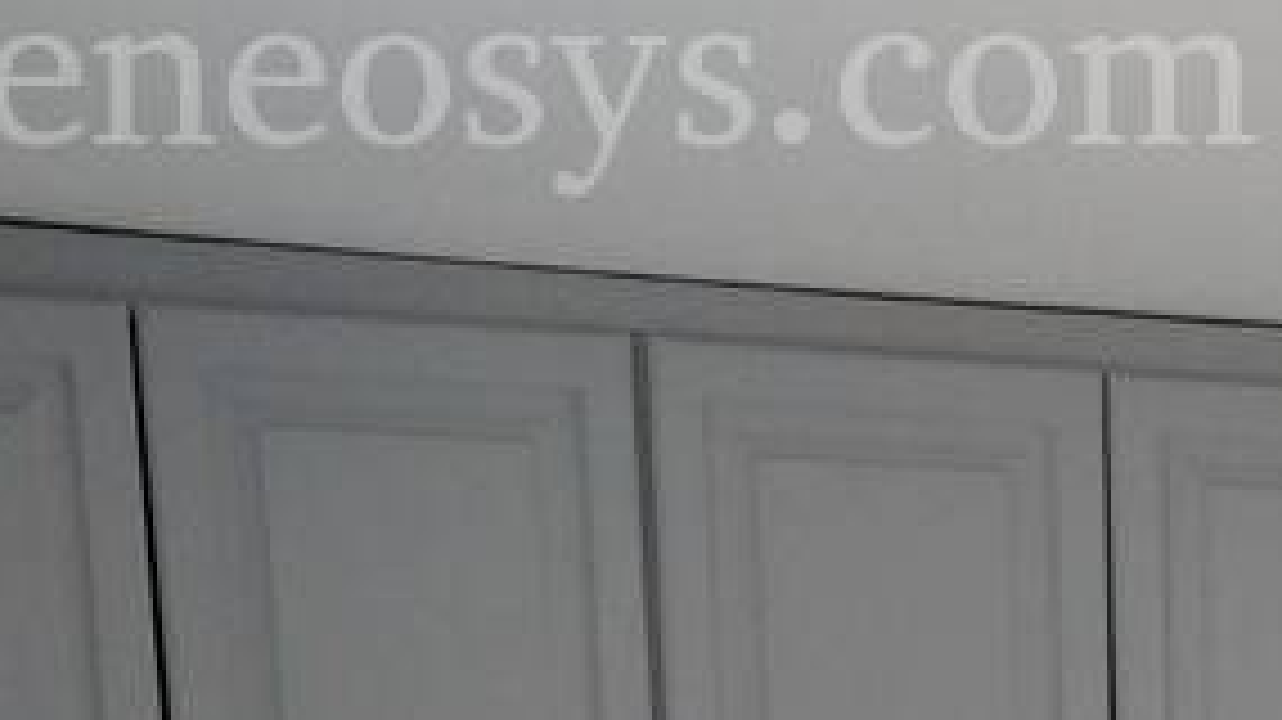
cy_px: 2218
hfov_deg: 21.2
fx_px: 3330
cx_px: 1206
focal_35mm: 98
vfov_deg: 9.4
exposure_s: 1/100
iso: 100
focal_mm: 4.28
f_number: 1.75
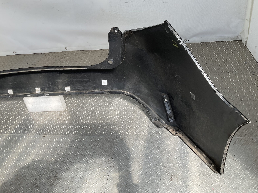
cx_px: 129
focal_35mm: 29
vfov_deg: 48.2
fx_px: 216
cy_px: 96
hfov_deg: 61.7
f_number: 1.8
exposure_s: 1/378
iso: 16
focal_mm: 3
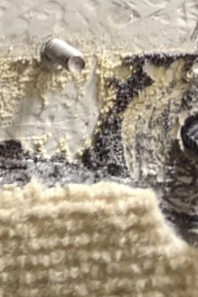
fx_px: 931
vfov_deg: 16.5
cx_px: -309
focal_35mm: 113
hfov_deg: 10.2
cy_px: -150
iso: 285
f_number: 1.85
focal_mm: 6.81
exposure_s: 1/46.5
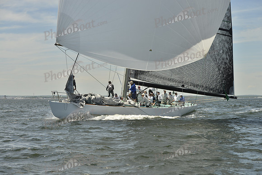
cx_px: 131
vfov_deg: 19.5
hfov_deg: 28.8
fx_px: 510
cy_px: 88
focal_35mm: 70
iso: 280
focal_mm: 70
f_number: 8
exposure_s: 1/1600
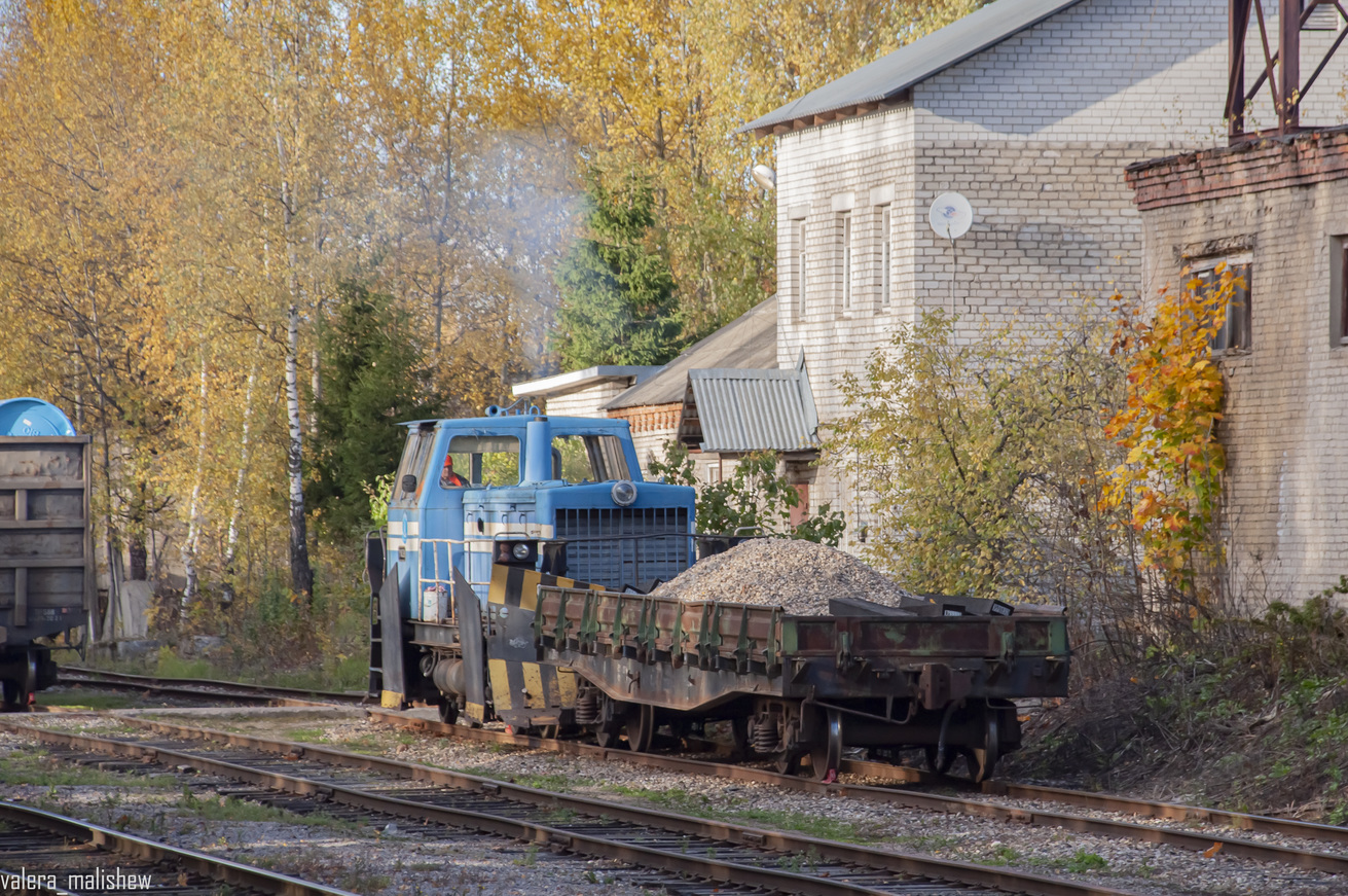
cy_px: 448
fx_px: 6284
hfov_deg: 12.2
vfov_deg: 8.2
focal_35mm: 168
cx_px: 674
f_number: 5.6
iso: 200
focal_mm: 112
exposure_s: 1/400
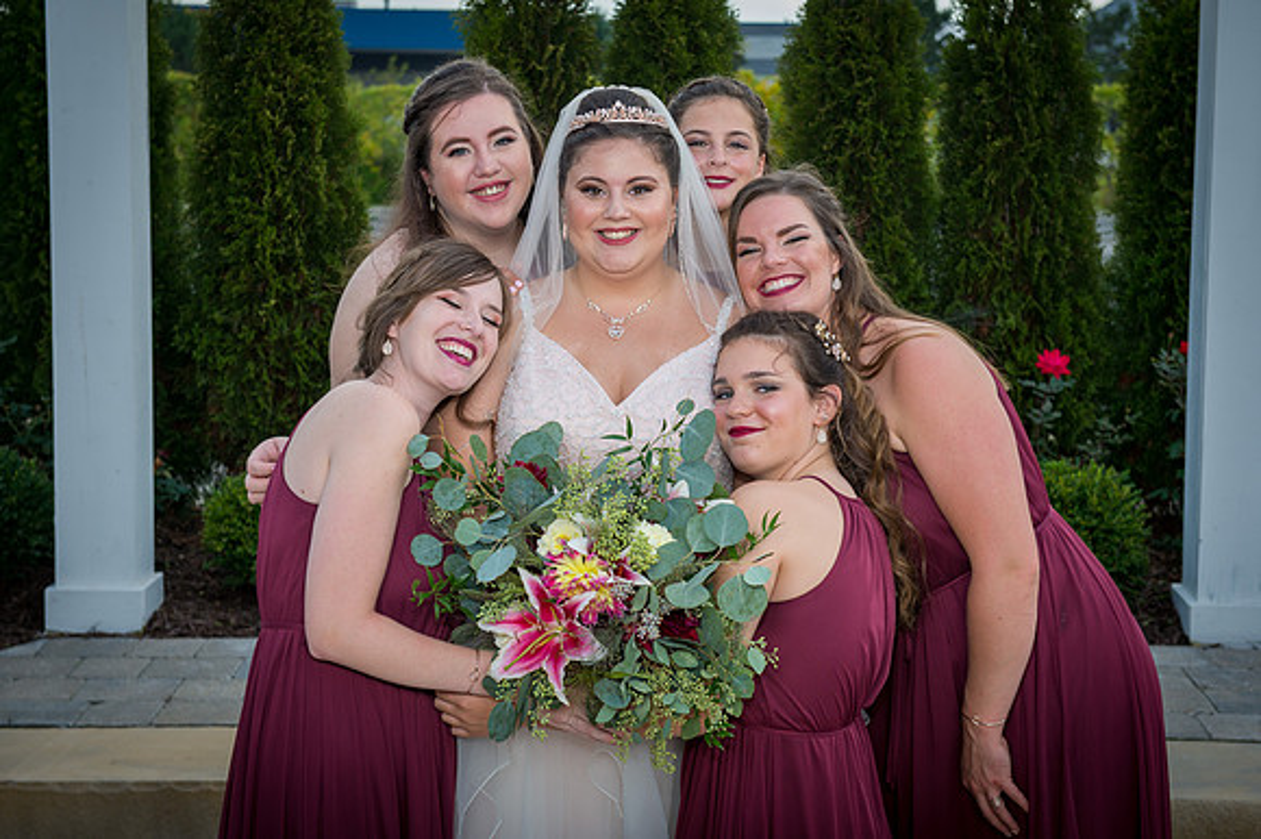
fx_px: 2308
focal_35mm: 66
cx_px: 643
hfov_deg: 30.6
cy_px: 362
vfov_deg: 20.6
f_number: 4.8
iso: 100
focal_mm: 58
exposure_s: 1/250
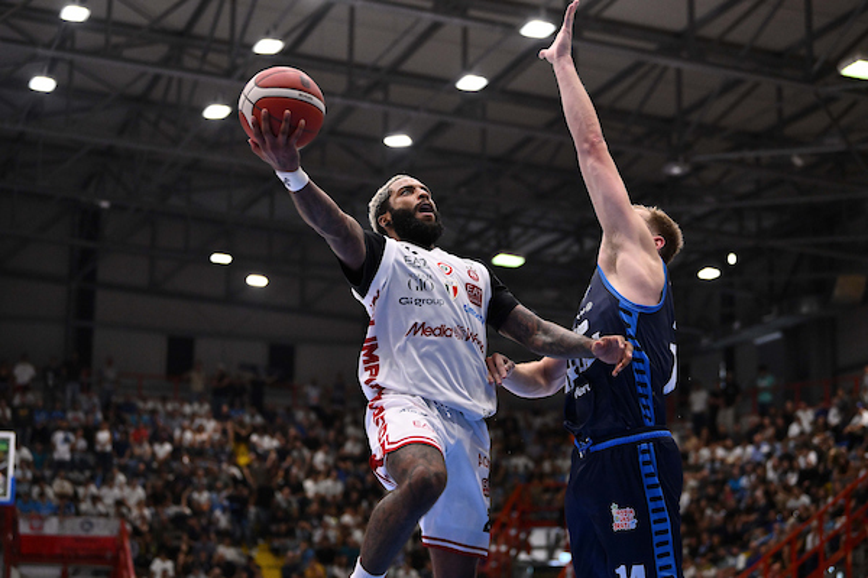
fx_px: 1688
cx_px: 434
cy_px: 289
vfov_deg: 19.5
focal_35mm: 70
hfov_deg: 28.8
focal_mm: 70
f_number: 2.8
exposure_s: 1/1250
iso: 5000
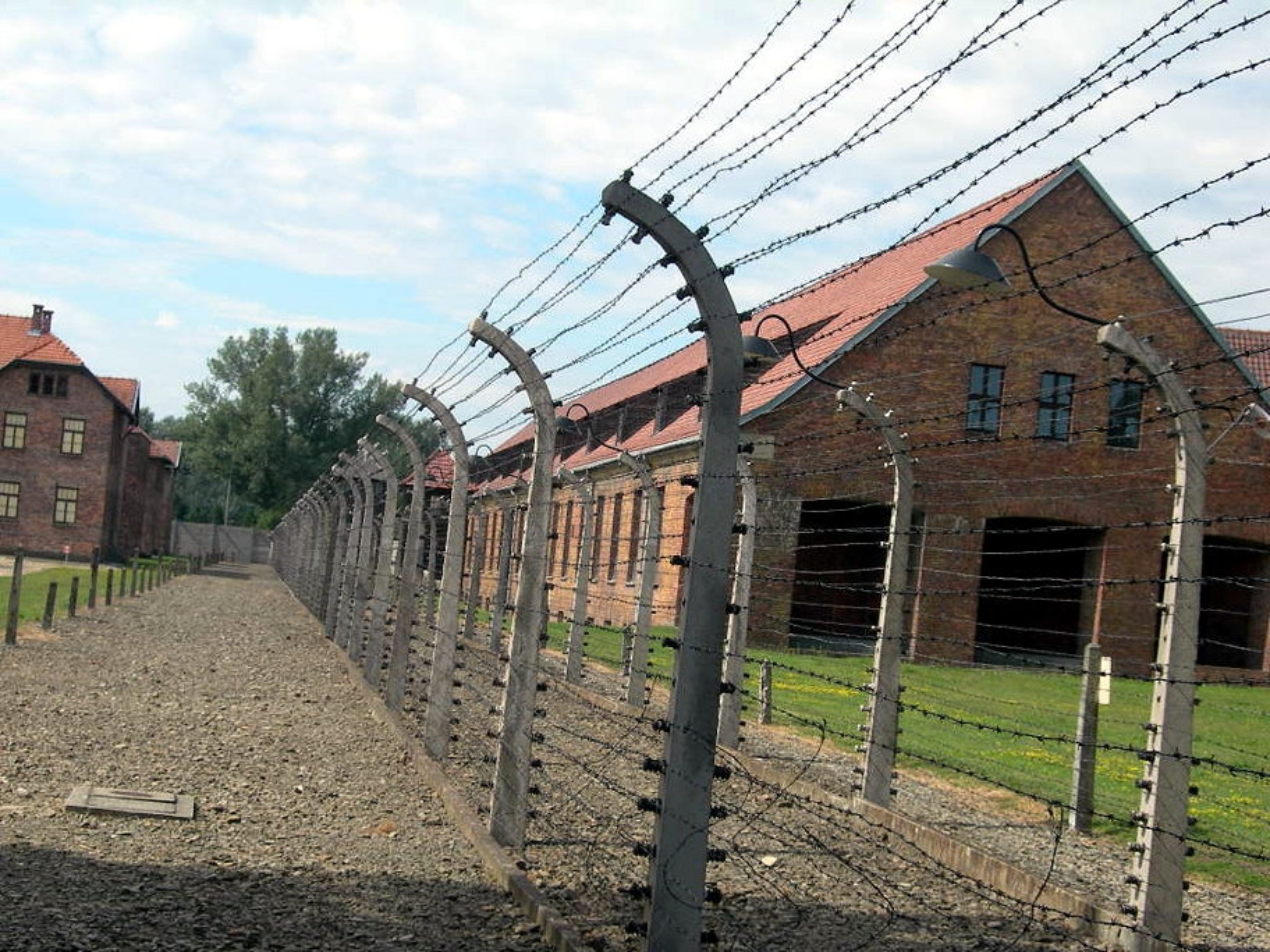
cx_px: 635
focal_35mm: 61
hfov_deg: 31.7
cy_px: 476
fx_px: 2238
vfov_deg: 24.0
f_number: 5.9
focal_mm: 12.7
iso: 50
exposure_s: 1/282
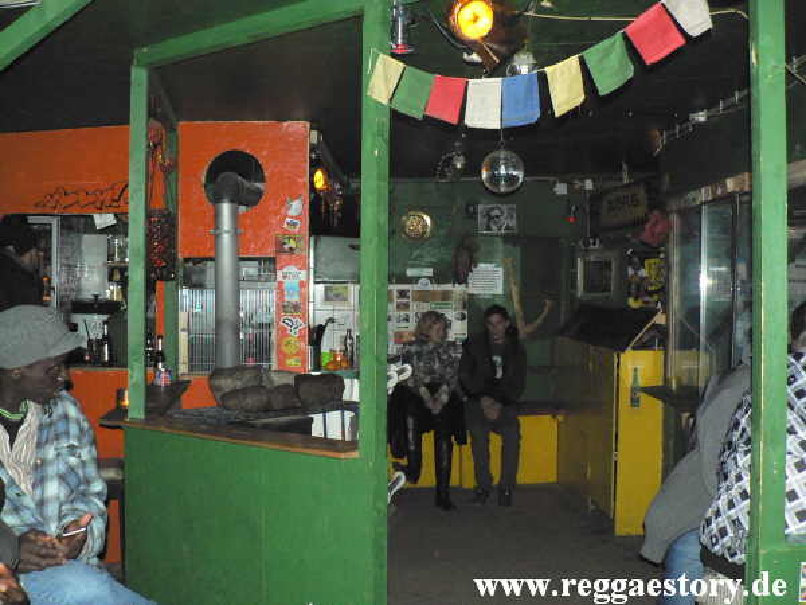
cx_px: 403
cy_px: 302
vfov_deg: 40.7
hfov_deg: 52.6
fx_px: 815
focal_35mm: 35
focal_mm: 6
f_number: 2.8
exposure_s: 1/60
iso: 400
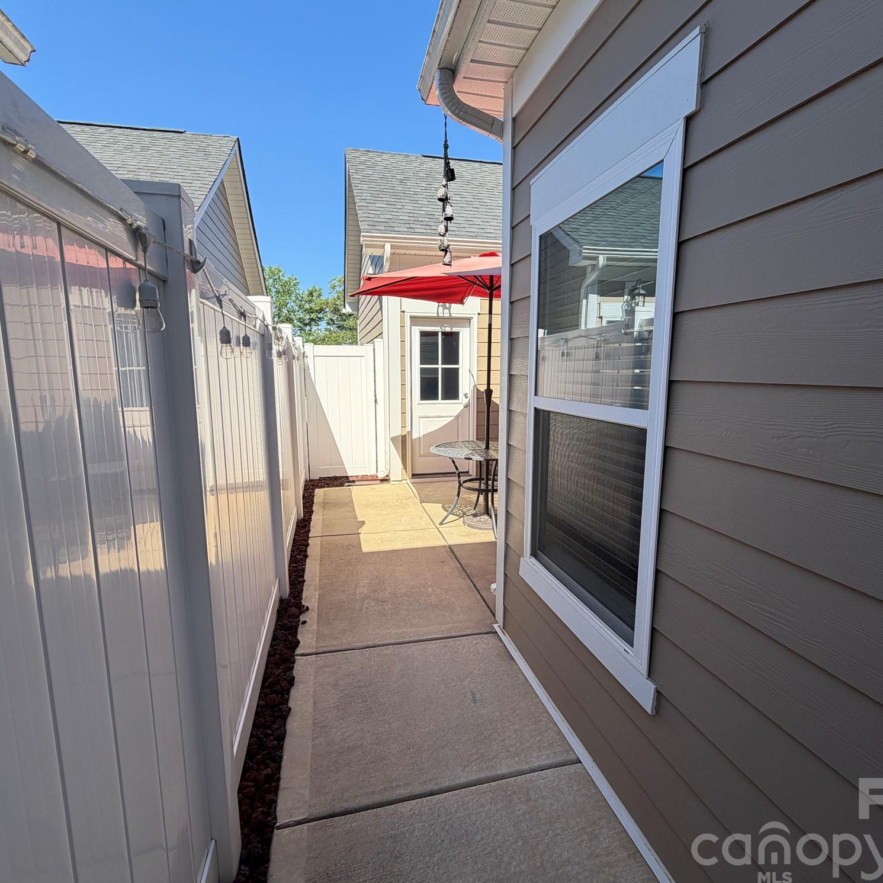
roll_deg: +0.8
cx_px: 441
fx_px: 491
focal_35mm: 17
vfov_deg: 84.0
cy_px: 439
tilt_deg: -7.7
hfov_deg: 84.0
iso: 40
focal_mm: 2.22
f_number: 2.2
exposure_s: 1/527
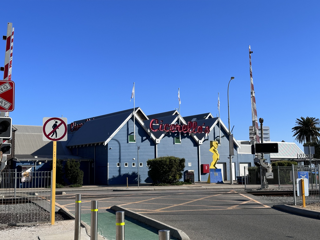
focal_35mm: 48
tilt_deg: +6.9
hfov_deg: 39.7
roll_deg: +1.2
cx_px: 160
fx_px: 444
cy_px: 120
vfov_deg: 30.3
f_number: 1.78
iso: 64
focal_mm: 6.86
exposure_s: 1/4566
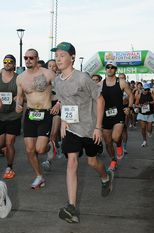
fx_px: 463
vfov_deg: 28.1
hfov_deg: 18.9
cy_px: 116
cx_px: 77
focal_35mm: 72
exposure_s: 1/250
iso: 800
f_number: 14
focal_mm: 48
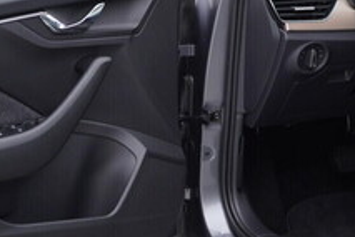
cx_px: 188
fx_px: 917
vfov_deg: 14.6
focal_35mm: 93
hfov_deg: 21.9
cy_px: 38
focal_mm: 24
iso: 125
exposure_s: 1/60
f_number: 3.5
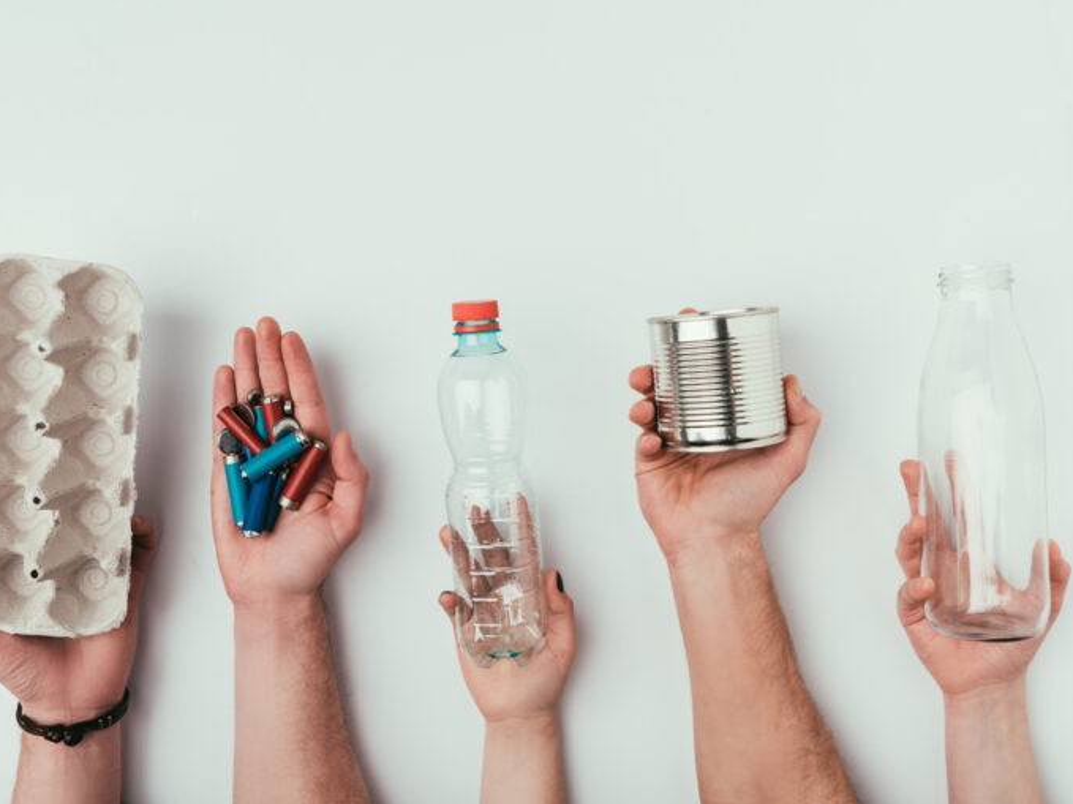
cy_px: 400
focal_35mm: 37
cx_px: 503
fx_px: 1147
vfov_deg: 38.7
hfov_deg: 50.1
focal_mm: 34
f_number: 9
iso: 100
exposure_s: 1/160
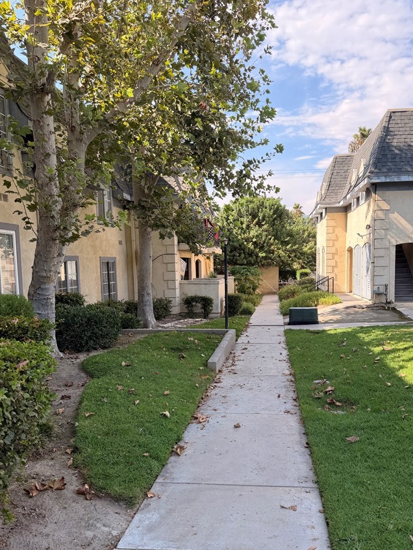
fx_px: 461
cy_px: 314
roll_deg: -0.4
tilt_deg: -4.4
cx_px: 231
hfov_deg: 48.2
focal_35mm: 29
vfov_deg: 61.4
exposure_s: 1/1192
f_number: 1.78
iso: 80
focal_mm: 6.76
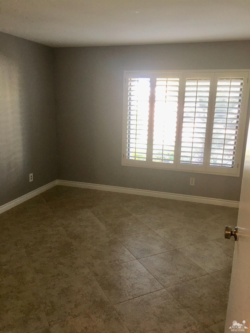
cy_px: 166
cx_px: 125
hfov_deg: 48.2
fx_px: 279
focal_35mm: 29
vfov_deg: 61.7
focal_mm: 4.15
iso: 40
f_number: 2.2
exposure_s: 1/30
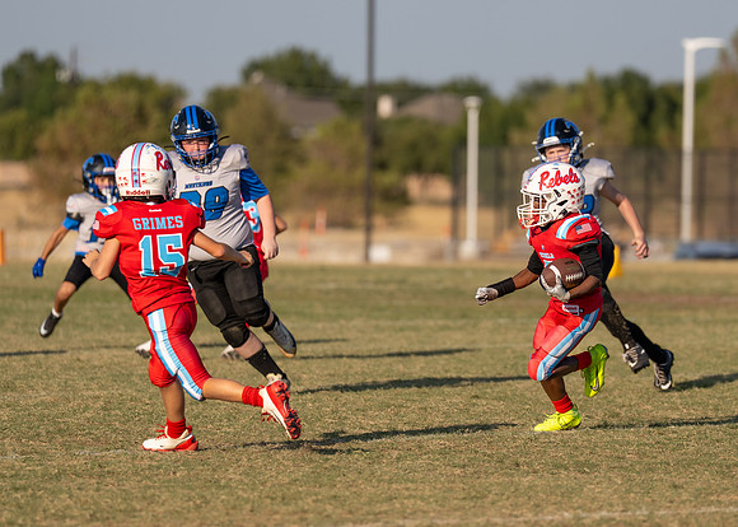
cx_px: 495
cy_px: 267
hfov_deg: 6.6
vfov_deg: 4.7
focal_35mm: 304
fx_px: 6372
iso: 125
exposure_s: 1/3200
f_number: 3.2
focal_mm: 200
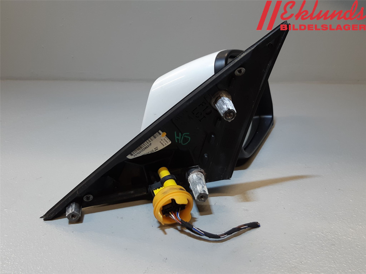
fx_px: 275
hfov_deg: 67.3
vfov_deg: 53.1
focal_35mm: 26
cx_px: 183
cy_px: 137
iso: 50
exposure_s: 1/50
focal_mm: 3.93
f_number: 1.7
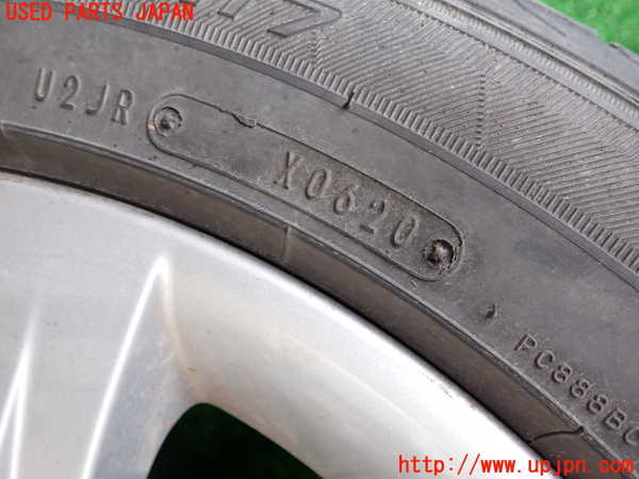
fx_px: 554
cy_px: 240
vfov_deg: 46.8
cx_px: 320
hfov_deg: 60.0
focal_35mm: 30
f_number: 2.3
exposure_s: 1/125
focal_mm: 5.4
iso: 125
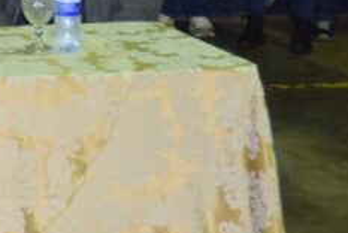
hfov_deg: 11.4
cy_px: -166
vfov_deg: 8.4
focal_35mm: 158
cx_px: -406
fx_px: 1529
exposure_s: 1/60
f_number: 3.8
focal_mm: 24
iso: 1000
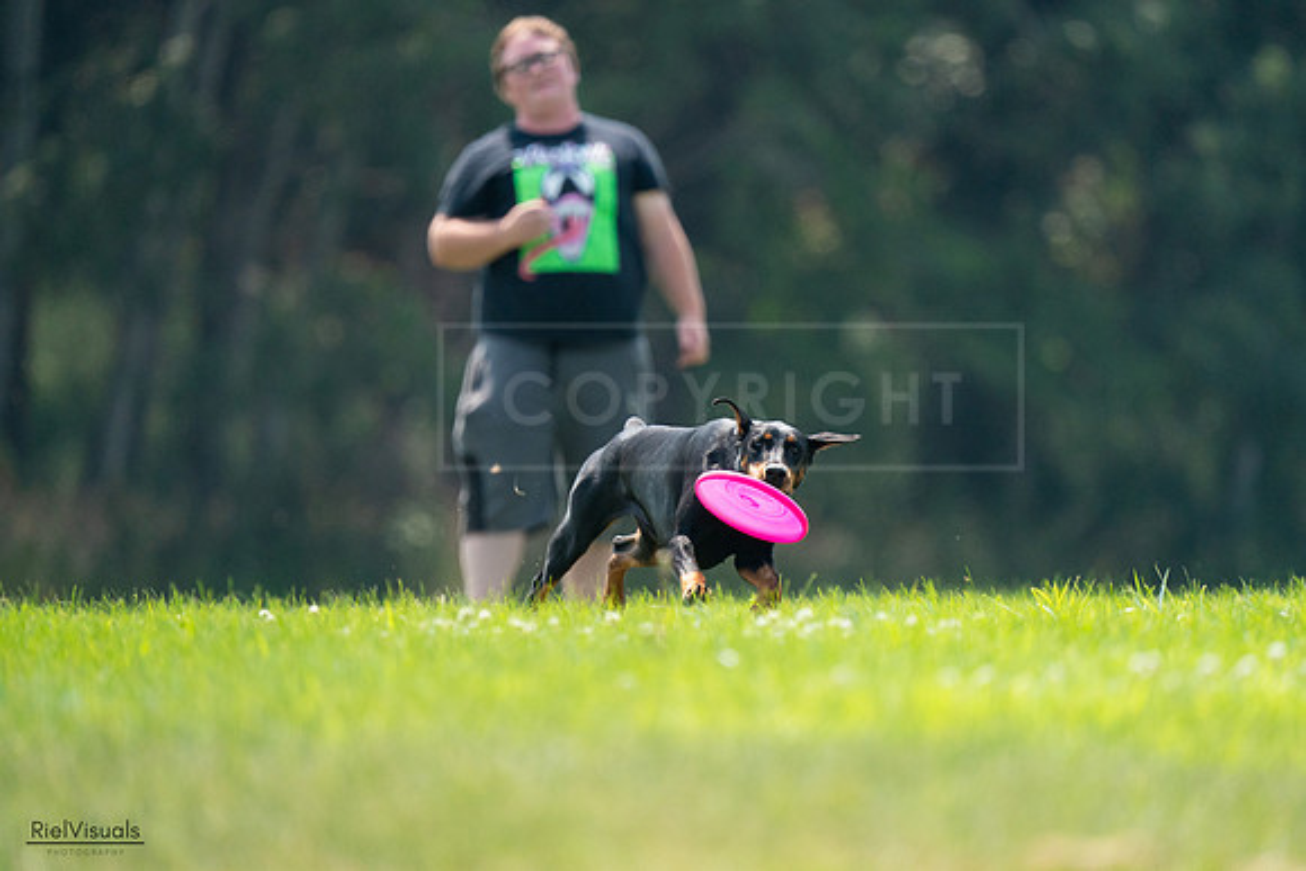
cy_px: 436
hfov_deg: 3.3
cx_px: 663
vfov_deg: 2.2
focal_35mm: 617
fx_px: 22394
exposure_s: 1/4000
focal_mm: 600
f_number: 6.3
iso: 2500
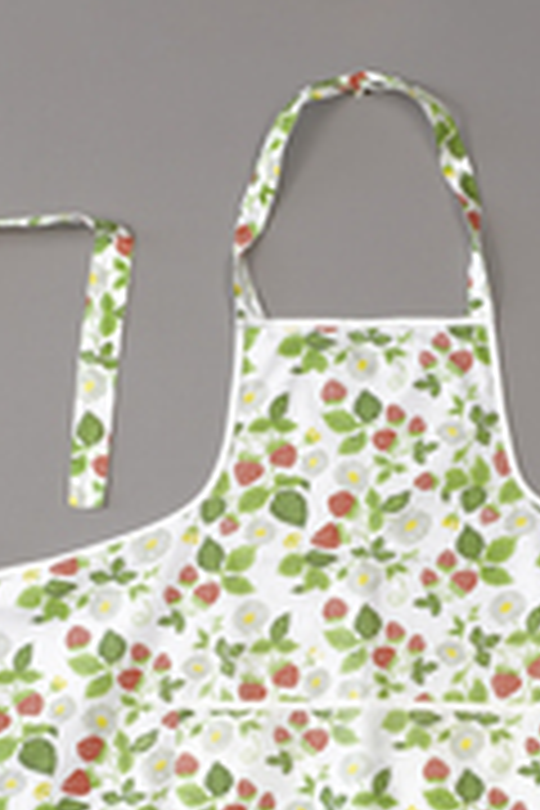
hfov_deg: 13.1
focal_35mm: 104
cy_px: 790
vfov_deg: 19.1
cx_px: 376
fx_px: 2340
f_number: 7.1
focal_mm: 32
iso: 320
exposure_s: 1/40
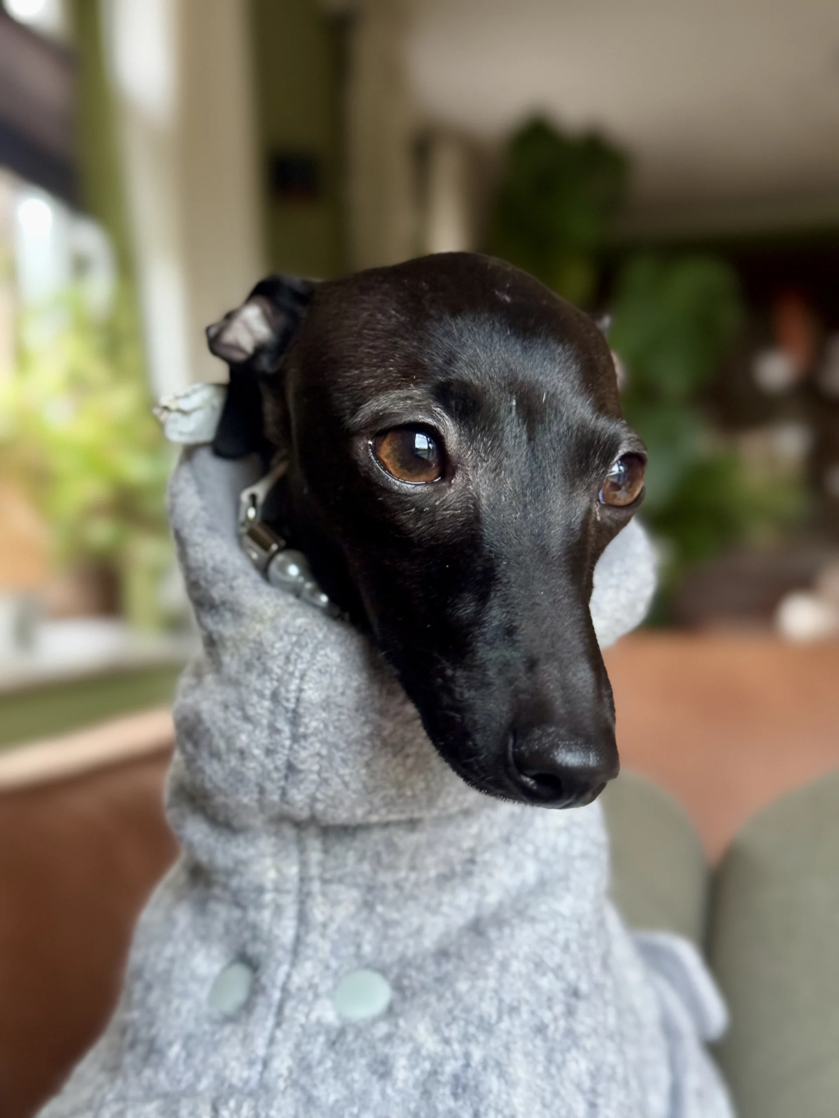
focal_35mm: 48
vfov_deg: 39.7
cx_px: 420
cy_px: 559
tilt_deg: +0.5
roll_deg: +2.1
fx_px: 1551
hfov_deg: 30.3
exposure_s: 1/30
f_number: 1.78
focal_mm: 6.76
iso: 640
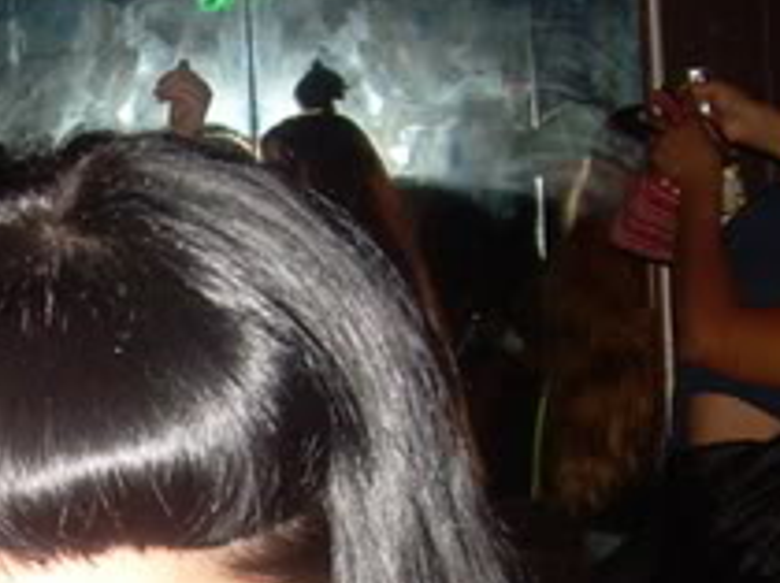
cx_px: -4
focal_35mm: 145
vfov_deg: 10.2
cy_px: 501
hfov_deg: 13.4
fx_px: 3264
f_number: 2.8
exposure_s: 1/60
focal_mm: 6.3
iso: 168
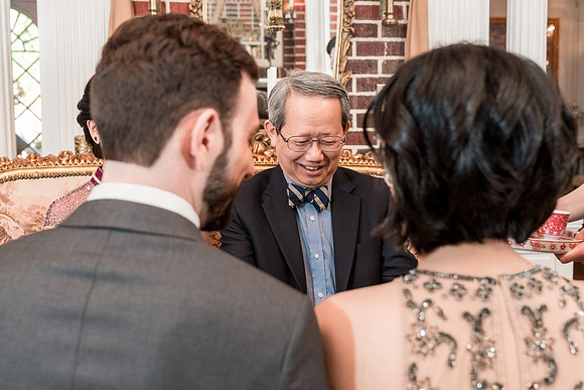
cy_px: 183
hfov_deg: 43.7
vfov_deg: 30.0
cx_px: 313
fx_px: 728
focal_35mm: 45
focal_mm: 36
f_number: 4
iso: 2000
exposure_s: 1/200
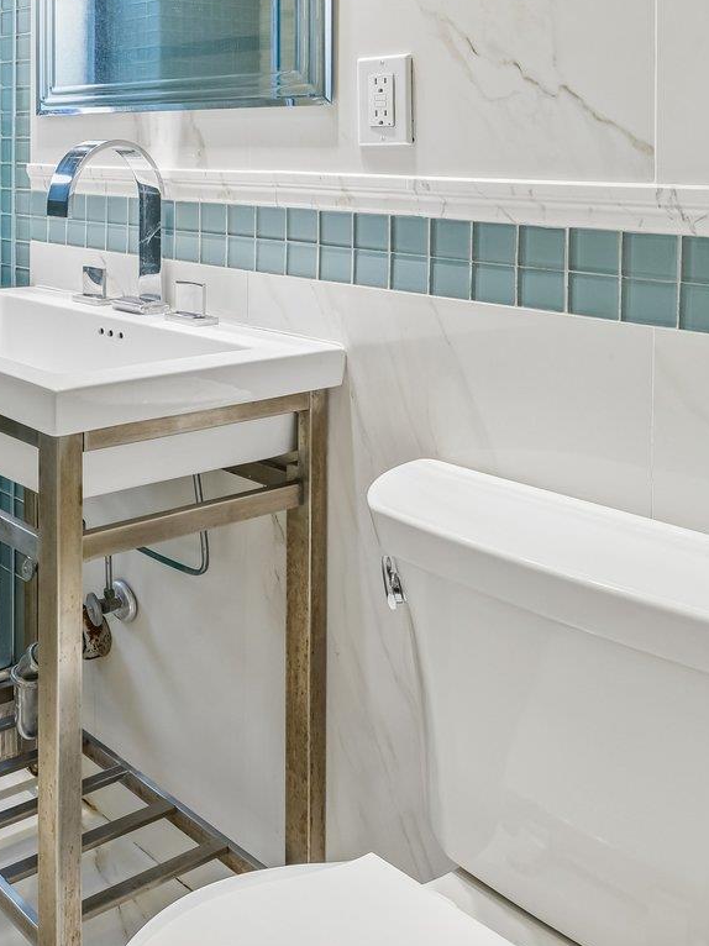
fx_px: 984
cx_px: -174
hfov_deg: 31.9
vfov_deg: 47.7
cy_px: 153
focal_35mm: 36
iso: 400
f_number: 8
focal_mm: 14
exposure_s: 1/50
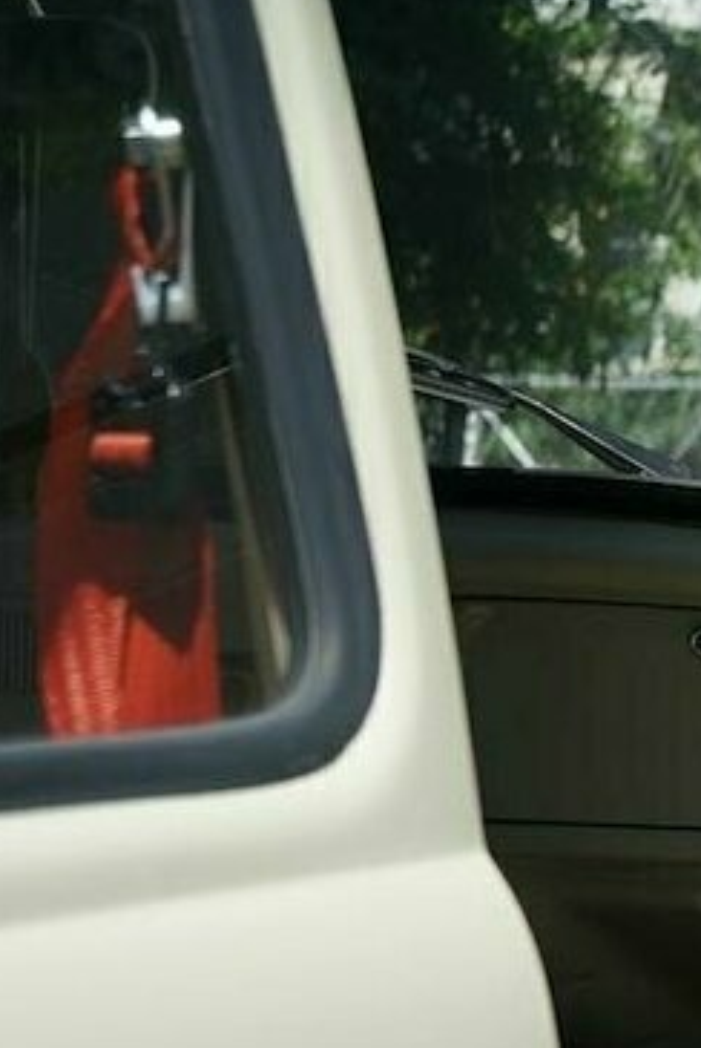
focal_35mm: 138
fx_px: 4023
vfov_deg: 14.6
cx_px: 1704
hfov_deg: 9.0
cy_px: 1021
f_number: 5
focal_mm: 42
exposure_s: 1/1250
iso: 250
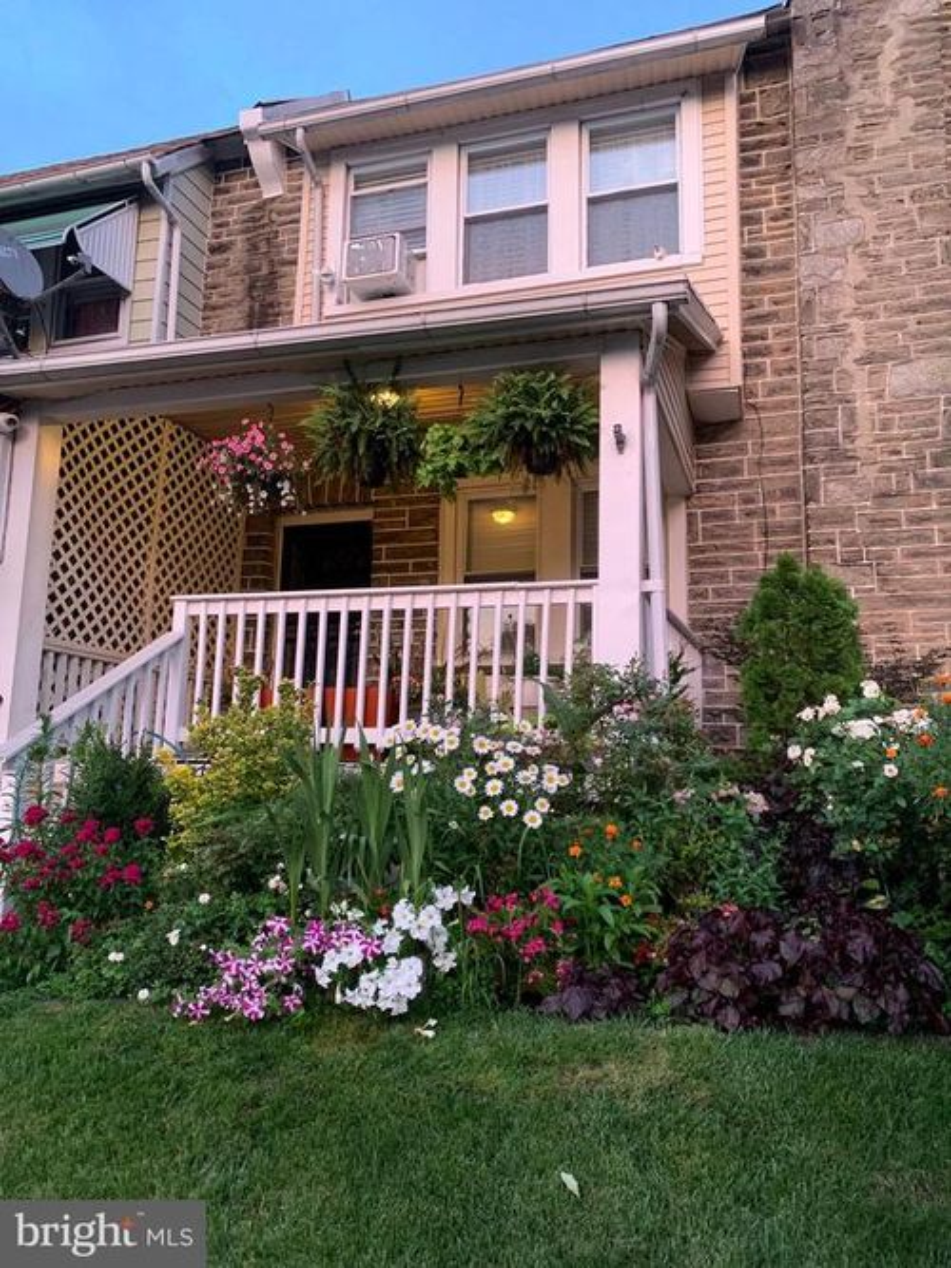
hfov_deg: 53.0
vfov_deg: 67.3
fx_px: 953
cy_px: 634
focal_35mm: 26
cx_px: 476
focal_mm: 4.25
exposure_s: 1/40
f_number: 1.8
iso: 320
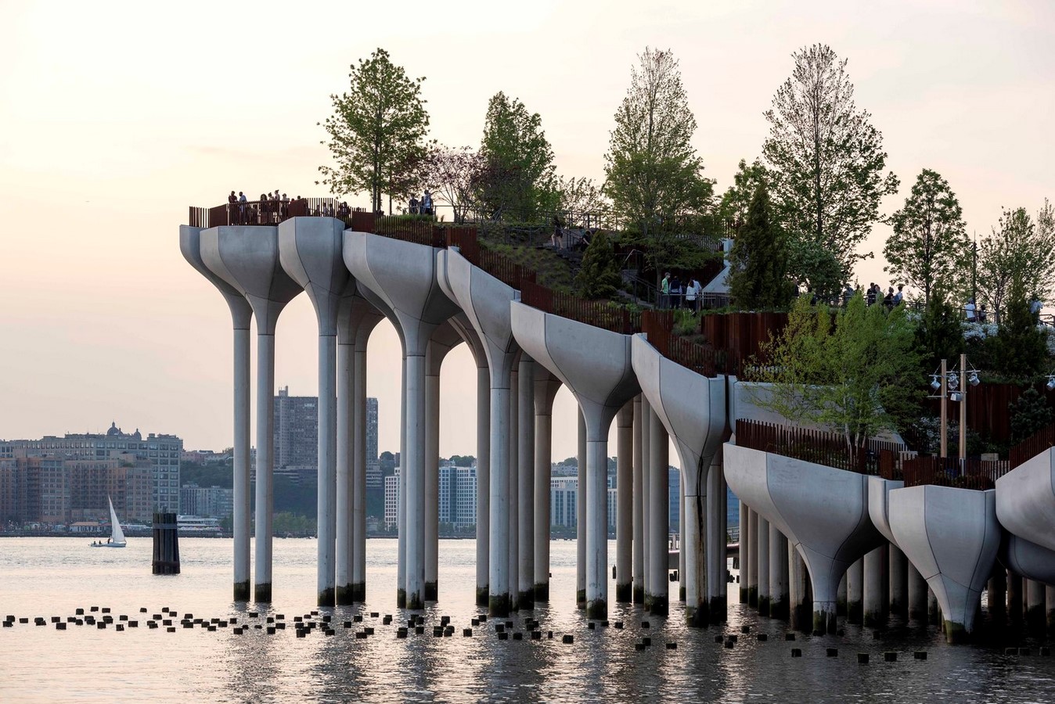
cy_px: 352
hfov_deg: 18.6
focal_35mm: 110
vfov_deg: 12.5
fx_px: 3225
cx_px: 528
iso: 200
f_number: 5.6
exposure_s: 1/400
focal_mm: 110
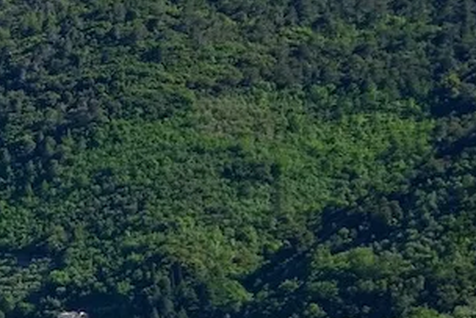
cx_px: -427
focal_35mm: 170
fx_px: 2249
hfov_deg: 11.1
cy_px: 428
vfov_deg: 8.0
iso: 200
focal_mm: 29.4
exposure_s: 1/250
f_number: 9.5
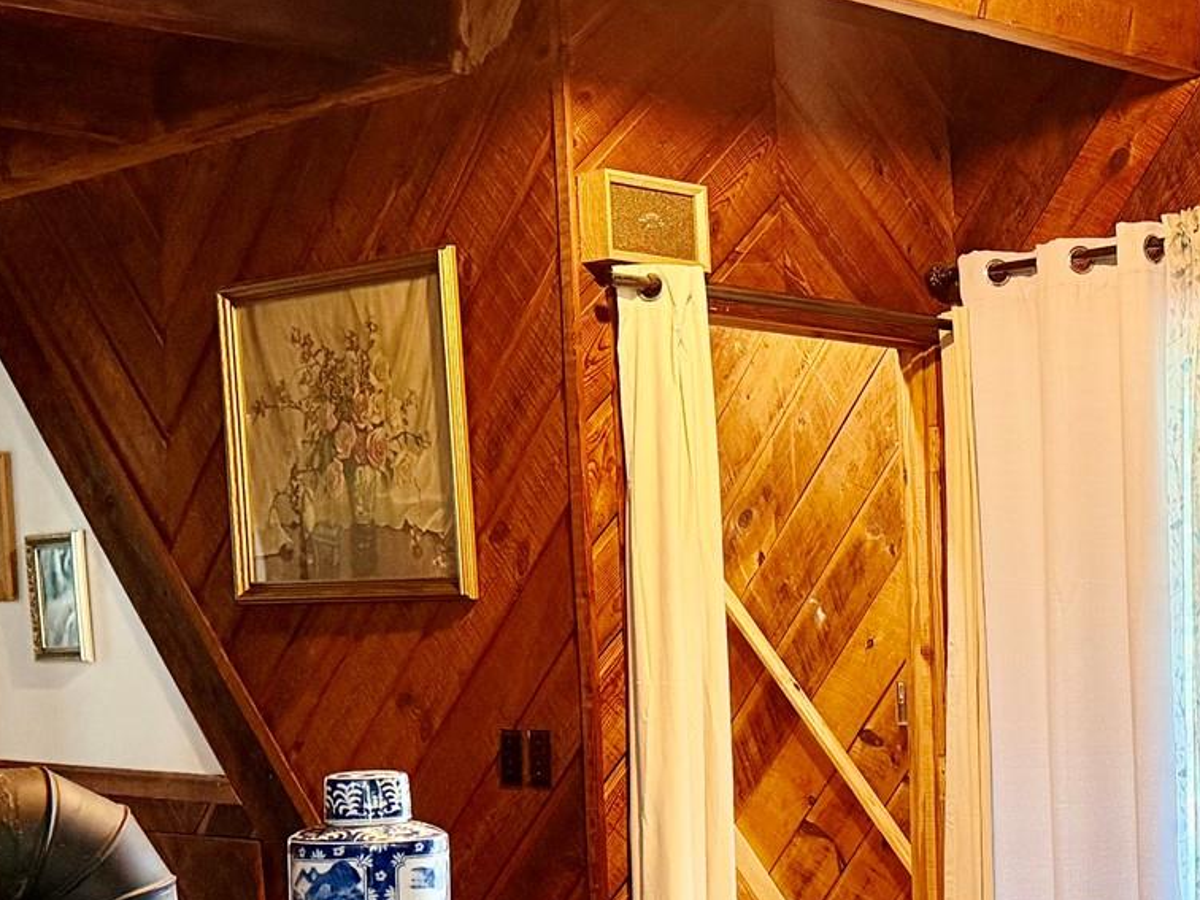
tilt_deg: -4.4
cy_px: 756
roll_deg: +1.5
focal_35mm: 65
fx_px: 2253
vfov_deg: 22.2
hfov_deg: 27.8
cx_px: 1233
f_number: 1.78
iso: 320
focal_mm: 6.76
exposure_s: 1/60
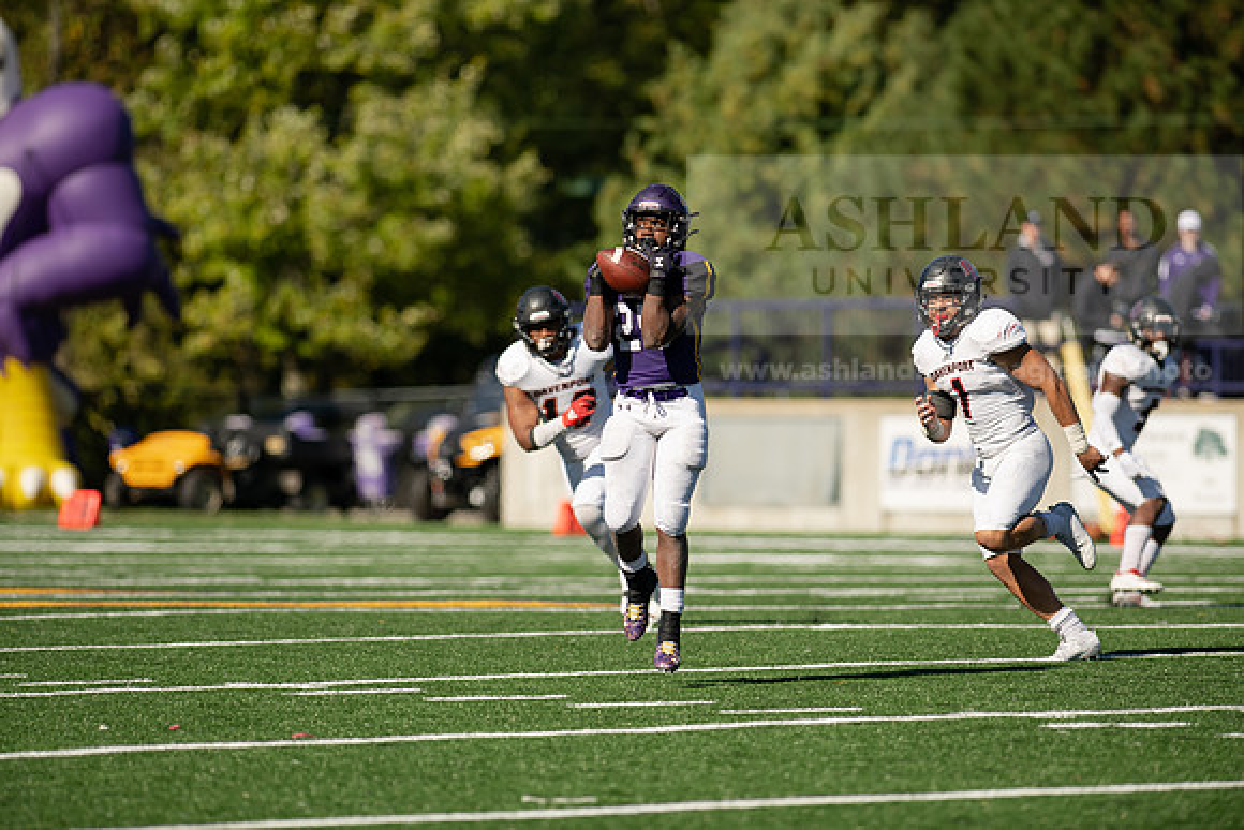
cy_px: 415
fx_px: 10369
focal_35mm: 300
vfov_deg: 4.6
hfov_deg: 6.9
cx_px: 622
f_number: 3.5
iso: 125
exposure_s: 1/2000
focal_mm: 300
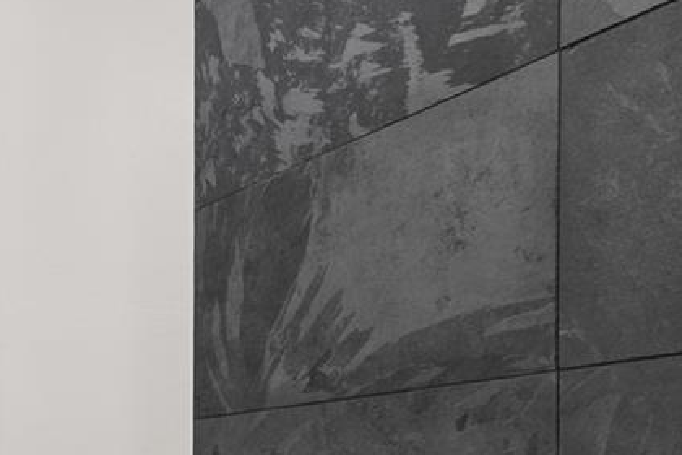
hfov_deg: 22.3
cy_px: 544
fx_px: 1156
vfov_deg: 20.8
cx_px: -497
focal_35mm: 61
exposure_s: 1/2.5
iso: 200
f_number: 8
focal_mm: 16
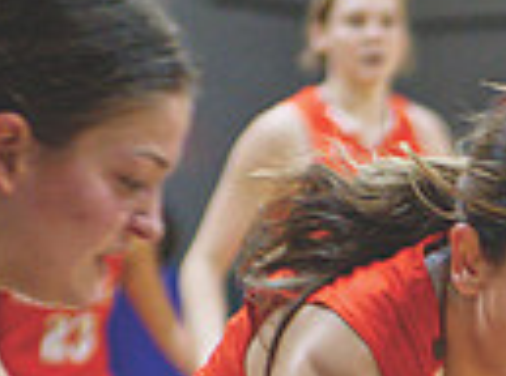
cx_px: 832
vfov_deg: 3.8
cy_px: 774
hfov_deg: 5.1
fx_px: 5656
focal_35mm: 388
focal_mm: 43
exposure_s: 1/640
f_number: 1.2
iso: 1600
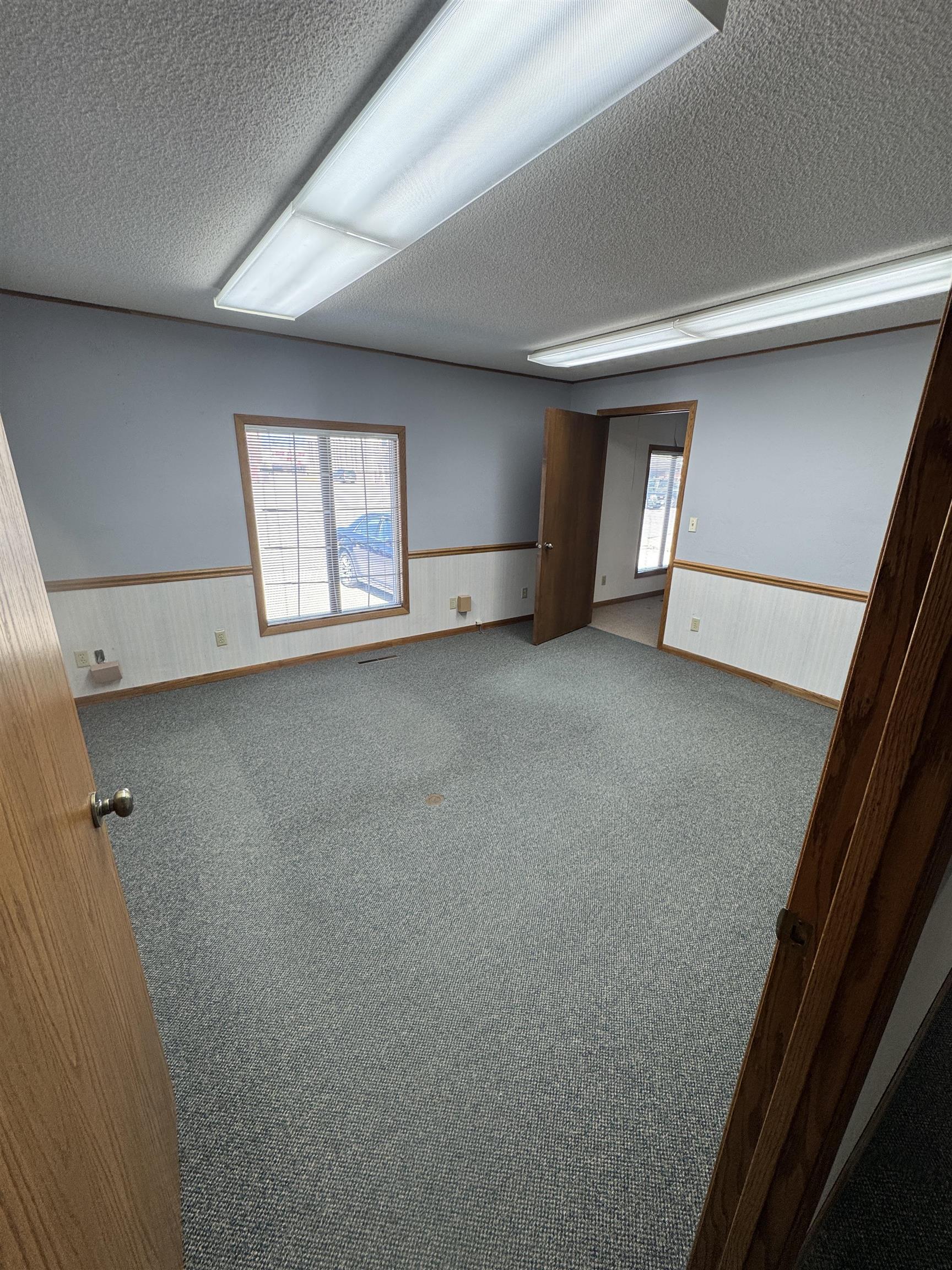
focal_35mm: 14
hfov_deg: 85.7
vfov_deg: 102.1
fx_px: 513
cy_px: 635
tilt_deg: -16.6
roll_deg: -0.2
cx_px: 476
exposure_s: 1/120
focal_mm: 2.22
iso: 125
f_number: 2.2
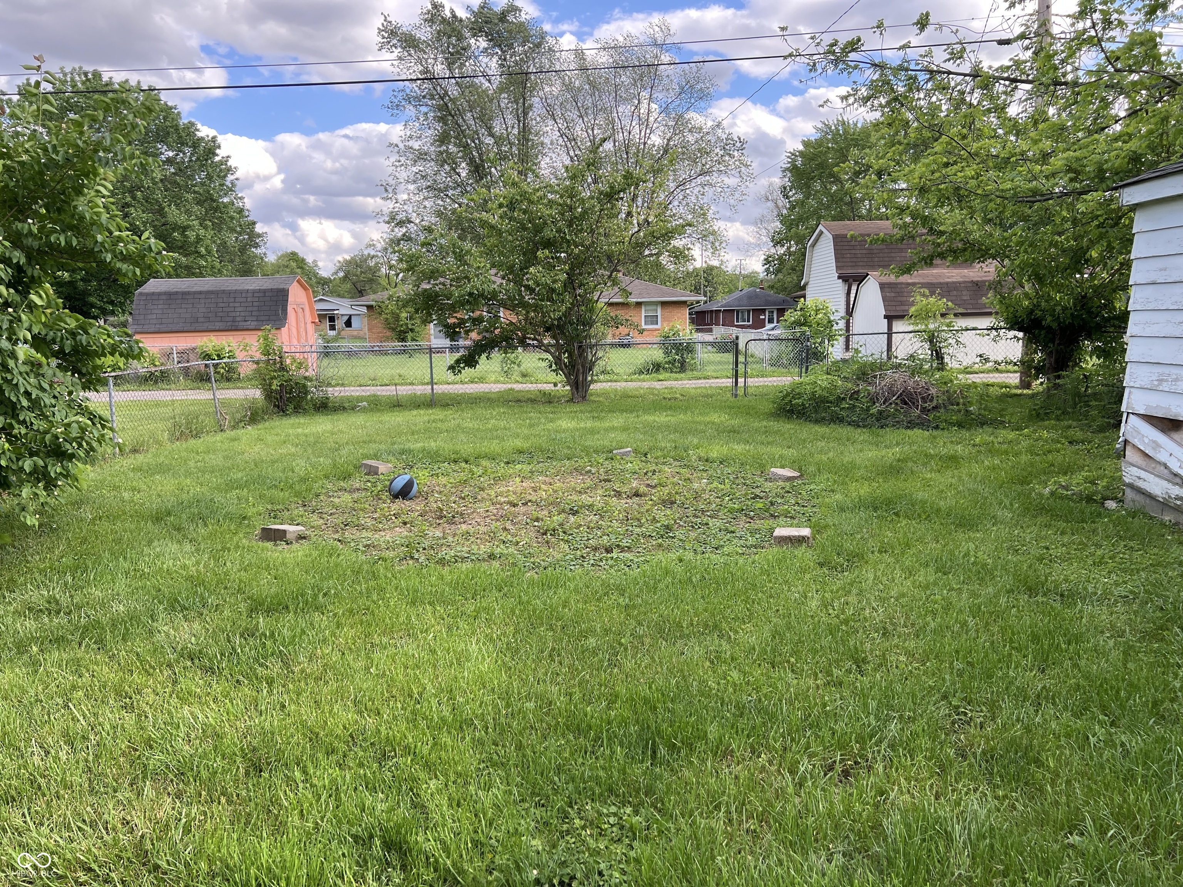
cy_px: 444
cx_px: 592
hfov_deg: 67.3
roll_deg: +1.9
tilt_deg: -8.1
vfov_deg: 53.1
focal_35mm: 26
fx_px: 889
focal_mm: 5.7
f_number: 1.5
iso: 50
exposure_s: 1/658
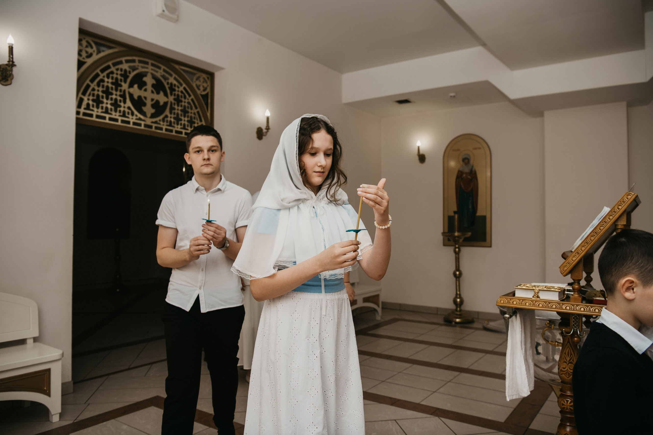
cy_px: 218
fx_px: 490
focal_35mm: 27
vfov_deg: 47.9
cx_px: 326
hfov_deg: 67.4
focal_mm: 27
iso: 125
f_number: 4
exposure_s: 1/160
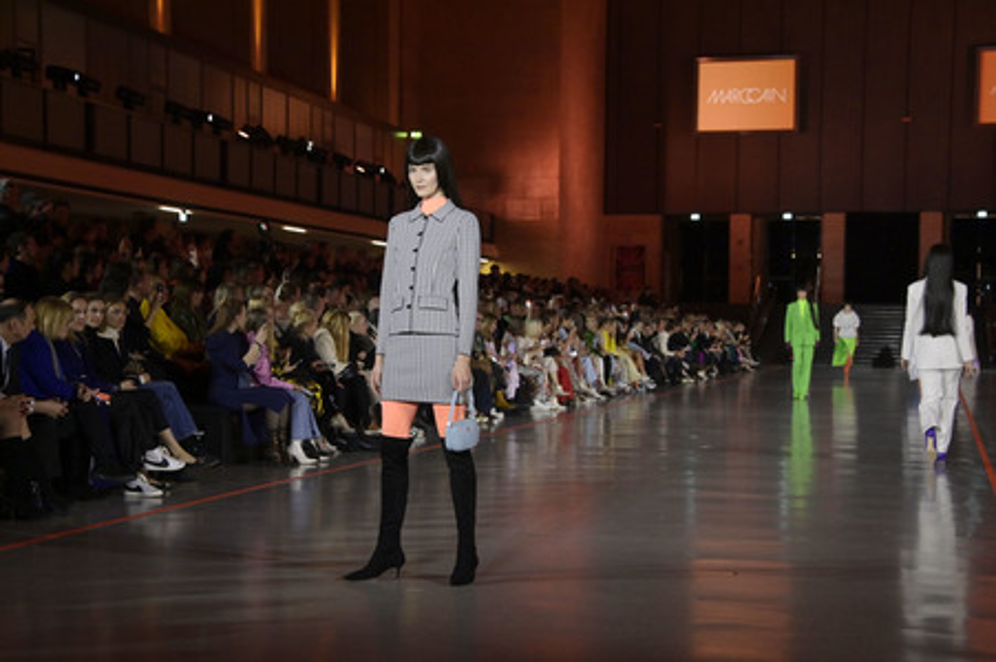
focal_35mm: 68
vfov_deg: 20.0
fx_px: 1880
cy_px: 331
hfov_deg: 29.7
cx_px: 498
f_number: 5.6
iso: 3200
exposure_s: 1/250
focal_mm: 68
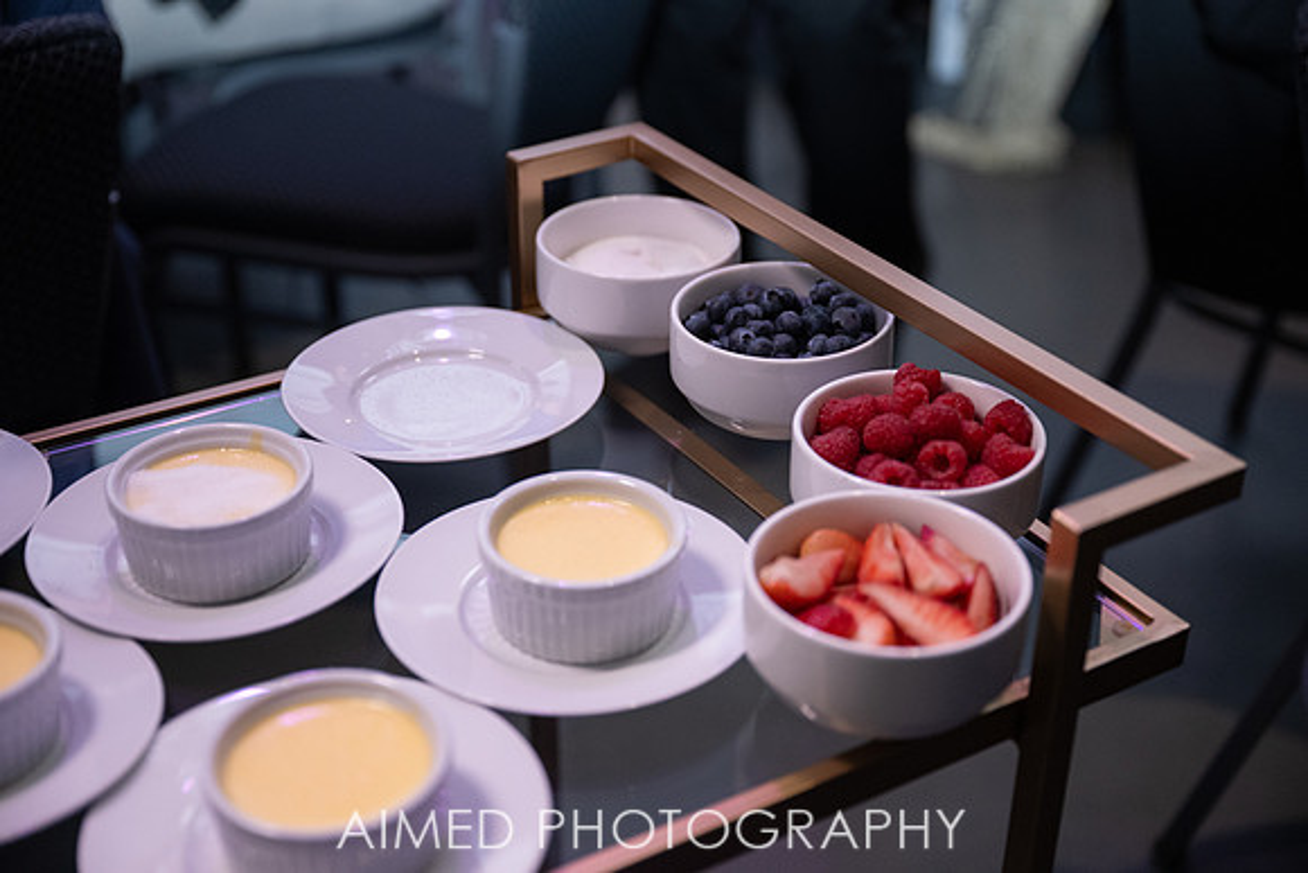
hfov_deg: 41.9
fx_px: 1708
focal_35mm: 47
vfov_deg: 28.7
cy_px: 436
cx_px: 654
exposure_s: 1/200
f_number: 2.8
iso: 2500
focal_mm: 47
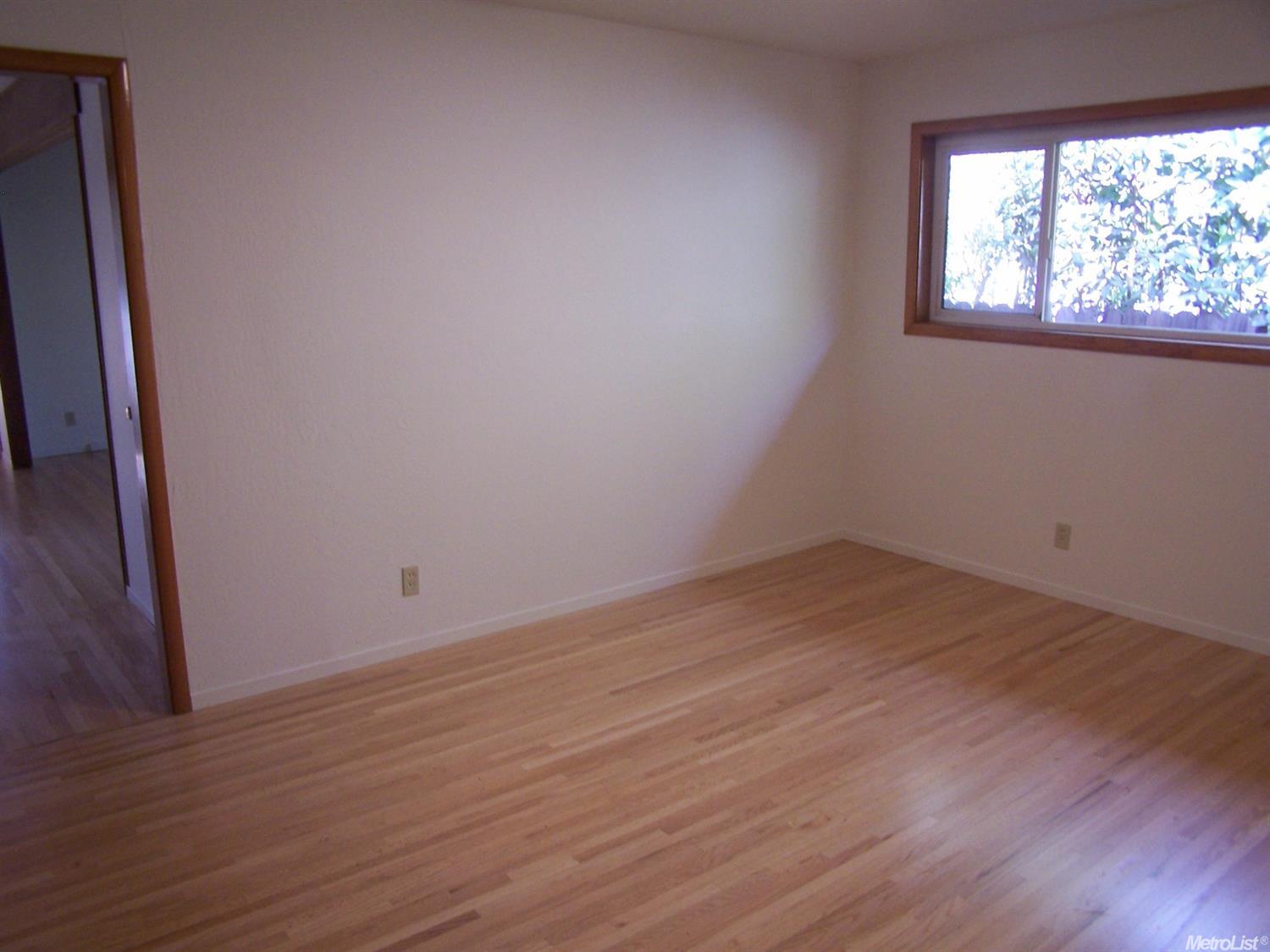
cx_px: 635
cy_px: 476
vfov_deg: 37.7
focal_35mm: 38
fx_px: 1394
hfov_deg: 49.0
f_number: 2.8
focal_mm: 6.3
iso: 140
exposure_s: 1/25
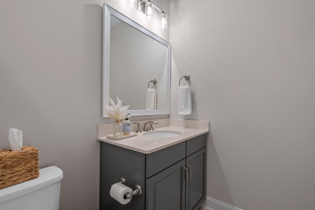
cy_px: 105
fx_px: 140
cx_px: 158
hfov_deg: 96.7
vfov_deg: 73.8
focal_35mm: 16
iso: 640
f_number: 8
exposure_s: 1/15
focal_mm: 16
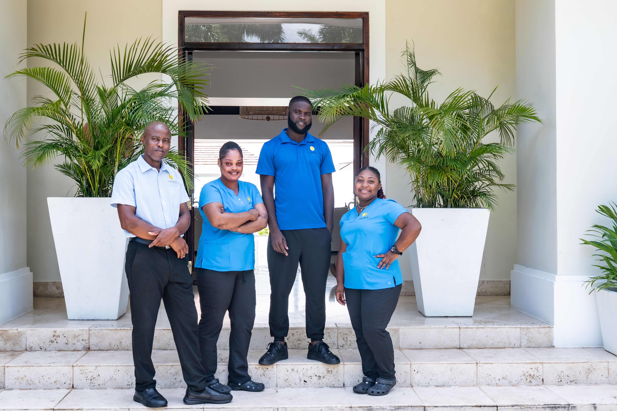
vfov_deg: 35.9
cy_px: 206
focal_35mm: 37
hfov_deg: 51.9
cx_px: 308
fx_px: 634
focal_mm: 37
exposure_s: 1/60
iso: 250
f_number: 10
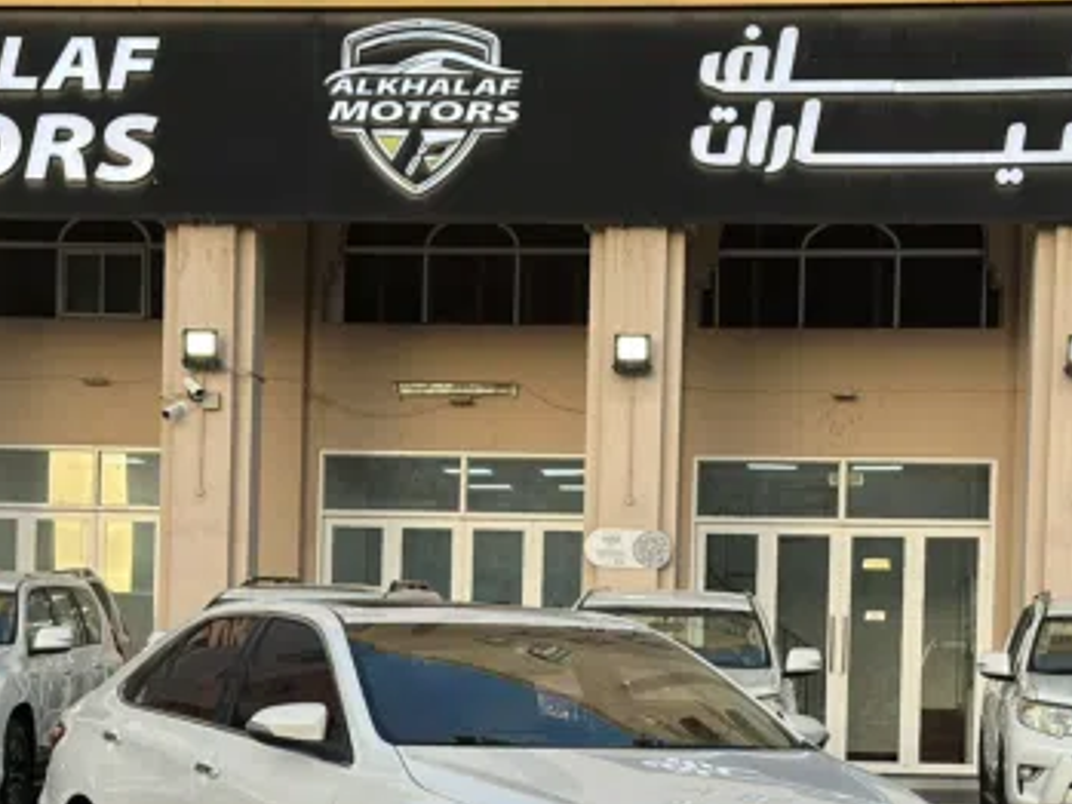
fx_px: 2726
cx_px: 473
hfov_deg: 22.2
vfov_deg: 16.6
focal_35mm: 88
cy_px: 703
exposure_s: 1/1145
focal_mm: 6.86
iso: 80
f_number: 1.78
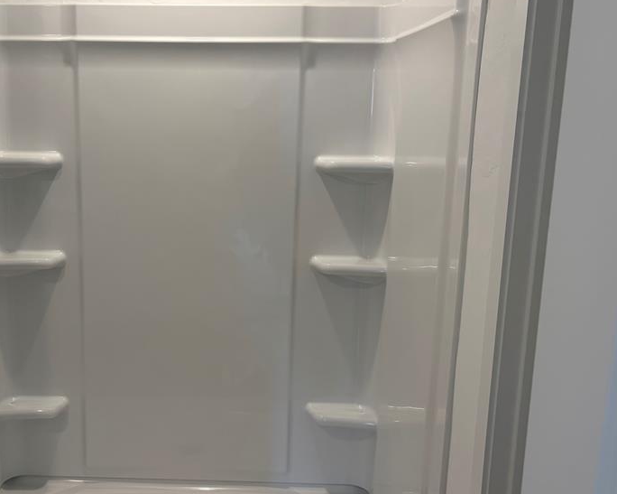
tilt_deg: -10.6
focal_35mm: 38
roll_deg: -0.4
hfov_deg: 47.1
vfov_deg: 39.1
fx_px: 694
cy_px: 248
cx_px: 200
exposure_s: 1/120
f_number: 1.6
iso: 80
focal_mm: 5.96
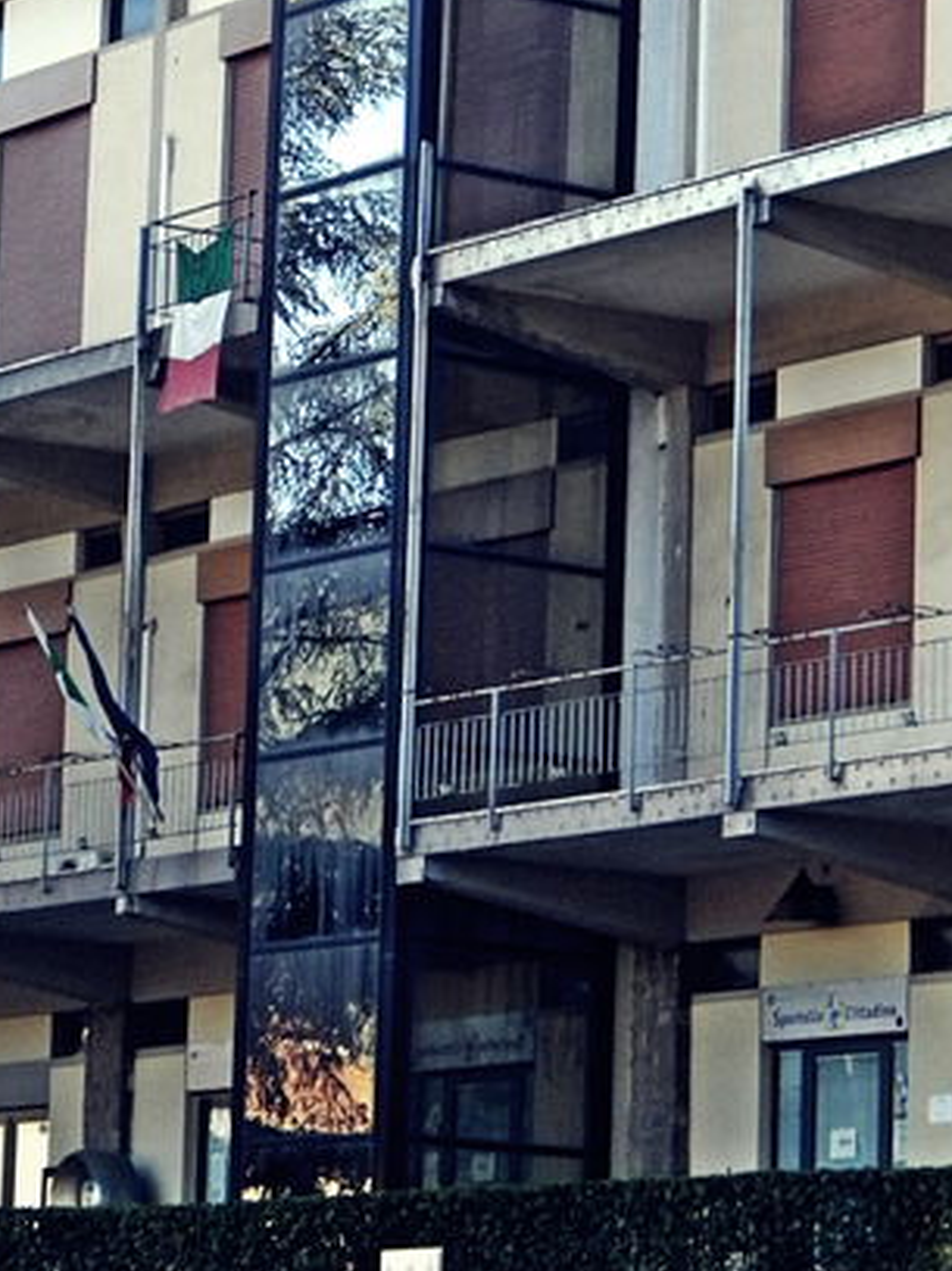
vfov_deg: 12.0
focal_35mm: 165
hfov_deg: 9.0
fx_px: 6054
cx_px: 409
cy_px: 403
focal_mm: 18.9
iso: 400
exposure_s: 1/277
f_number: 5.9
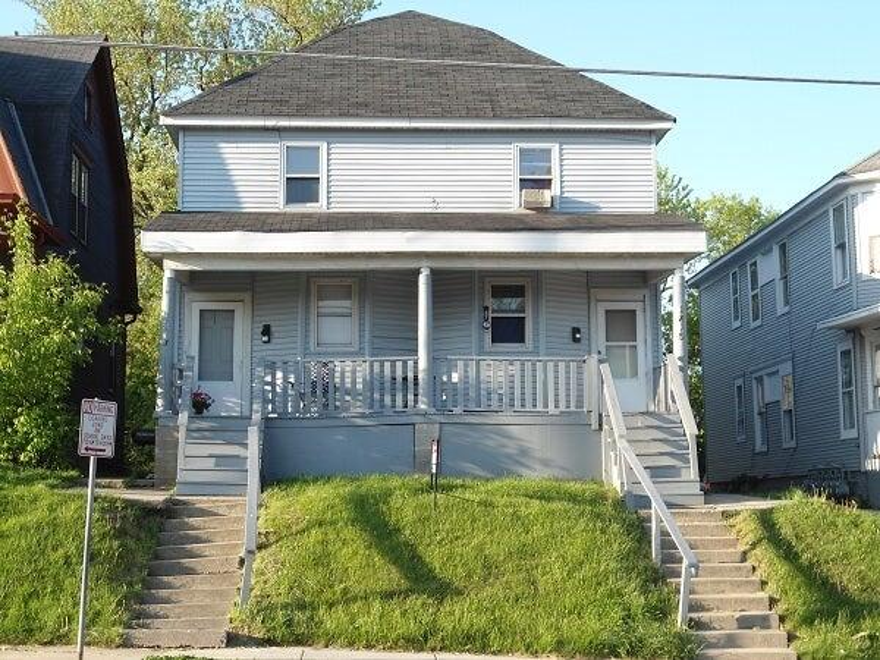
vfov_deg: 27.5
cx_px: 440
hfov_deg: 36.2
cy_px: 330
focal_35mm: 53
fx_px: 1347
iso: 80
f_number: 3.9
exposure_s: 1/160
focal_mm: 9.5
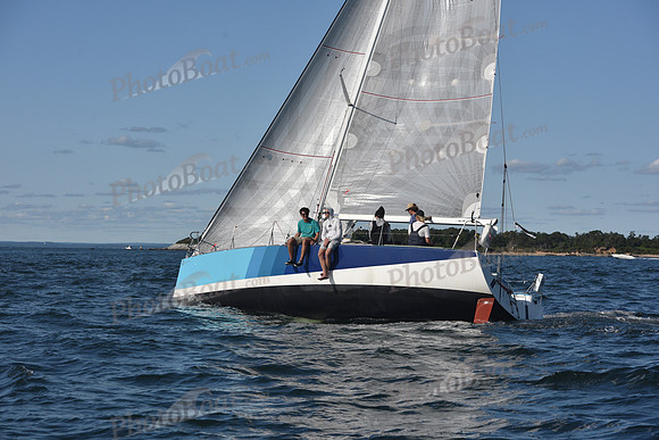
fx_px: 1282
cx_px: 330
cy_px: 220
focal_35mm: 70
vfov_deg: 19.5
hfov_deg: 28.8
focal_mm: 70
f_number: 7.1
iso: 250
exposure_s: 1/1000
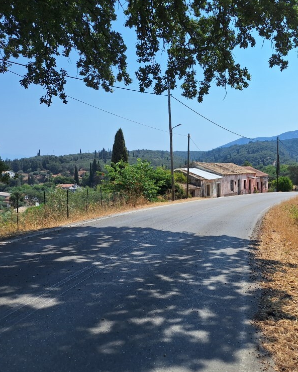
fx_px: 342
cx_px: 228
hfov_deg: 45.3
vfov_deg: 57.2
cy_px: 187
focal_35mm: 31
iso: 40
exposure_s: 1/4926
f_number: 1.8
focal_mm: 5.54
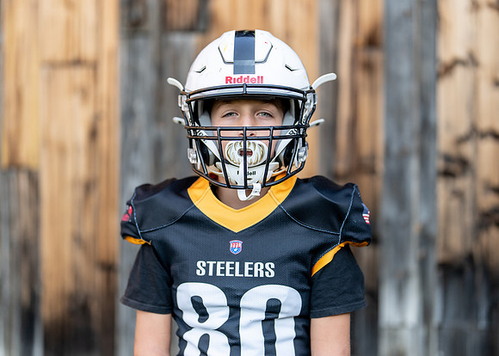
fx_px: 802
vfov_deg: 25.0
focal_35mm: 57
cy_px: 180
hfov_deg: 34.6
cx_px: 244
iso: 100
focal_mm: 50
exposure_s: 1/1600
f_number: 1.2
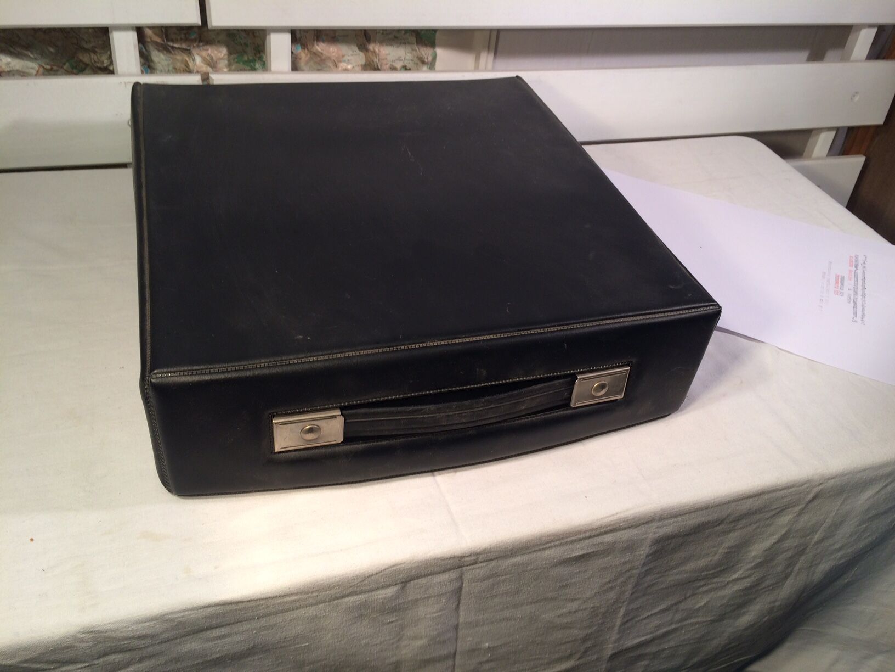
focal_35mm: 29
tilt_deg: -39.3
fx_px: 750
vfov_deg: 48.2
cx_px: 448
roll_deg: -6.0
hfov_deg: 61.7
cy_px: 336
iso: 40
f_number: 2.2
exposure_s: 1/33
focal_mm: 4.15
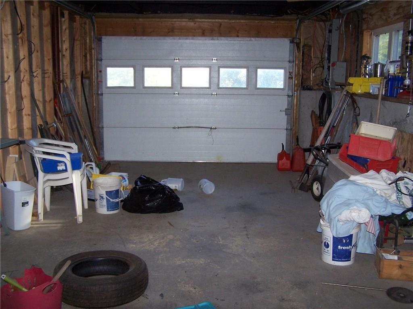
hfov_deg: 49.0
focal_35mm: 38
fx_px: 453
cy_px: 154
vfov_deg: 37.7
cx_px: 206
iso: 140
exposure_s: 1/60
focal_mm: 6.3
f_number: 2.8
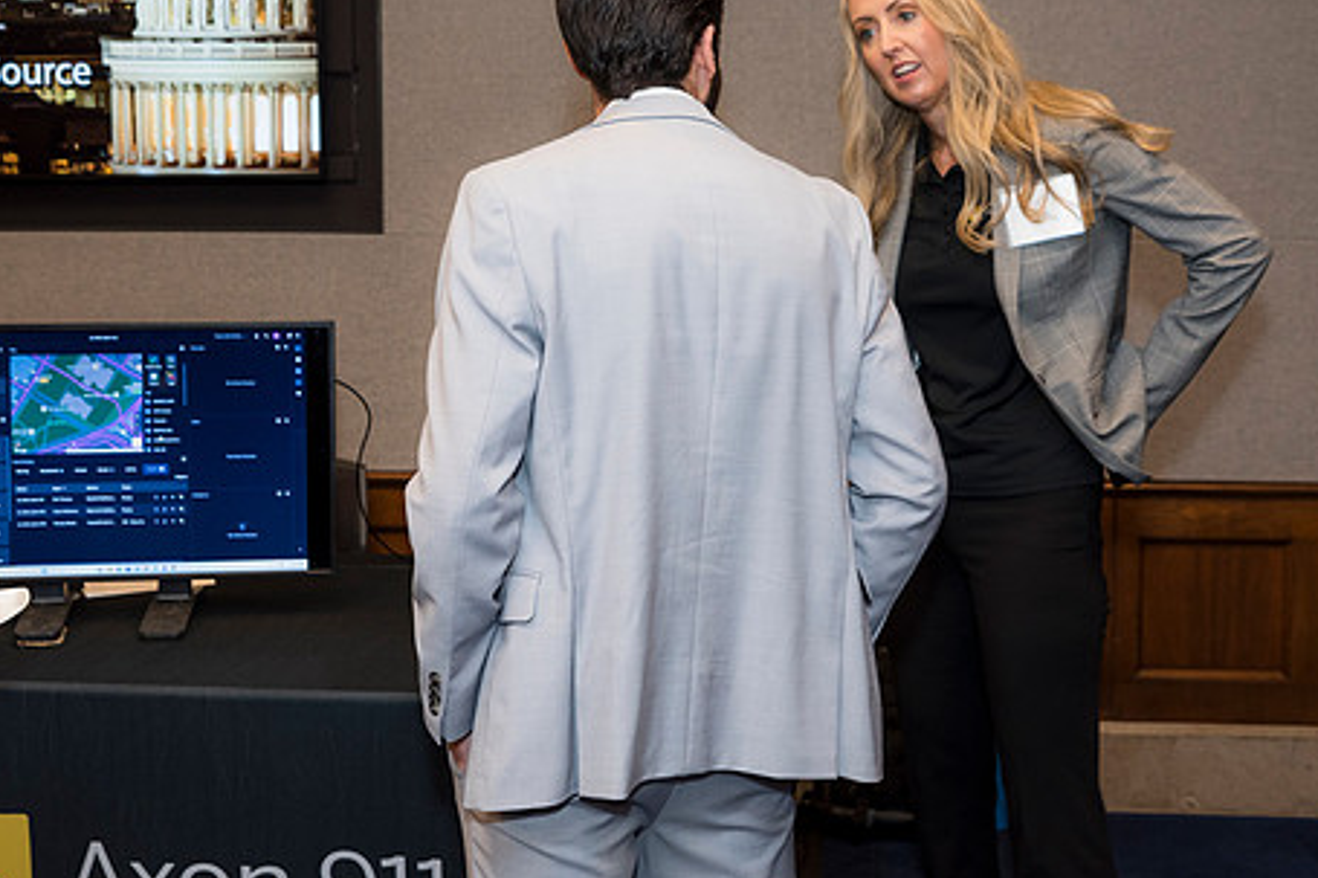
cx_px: 556
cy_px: 364
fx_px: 1866
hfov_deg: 38.8
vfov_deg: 26.4
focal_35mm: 51
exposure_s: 1/125
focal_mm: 40
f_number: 5
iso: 800
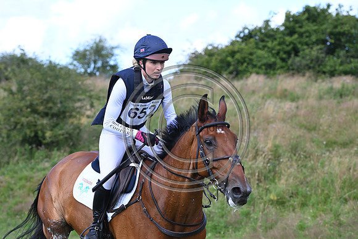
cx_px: 179
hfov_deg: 17.6
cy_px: 120
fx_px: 1154
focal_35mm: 116
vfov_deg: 11.8
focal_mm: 116
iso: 640
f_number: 4.5
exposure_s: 1/1250
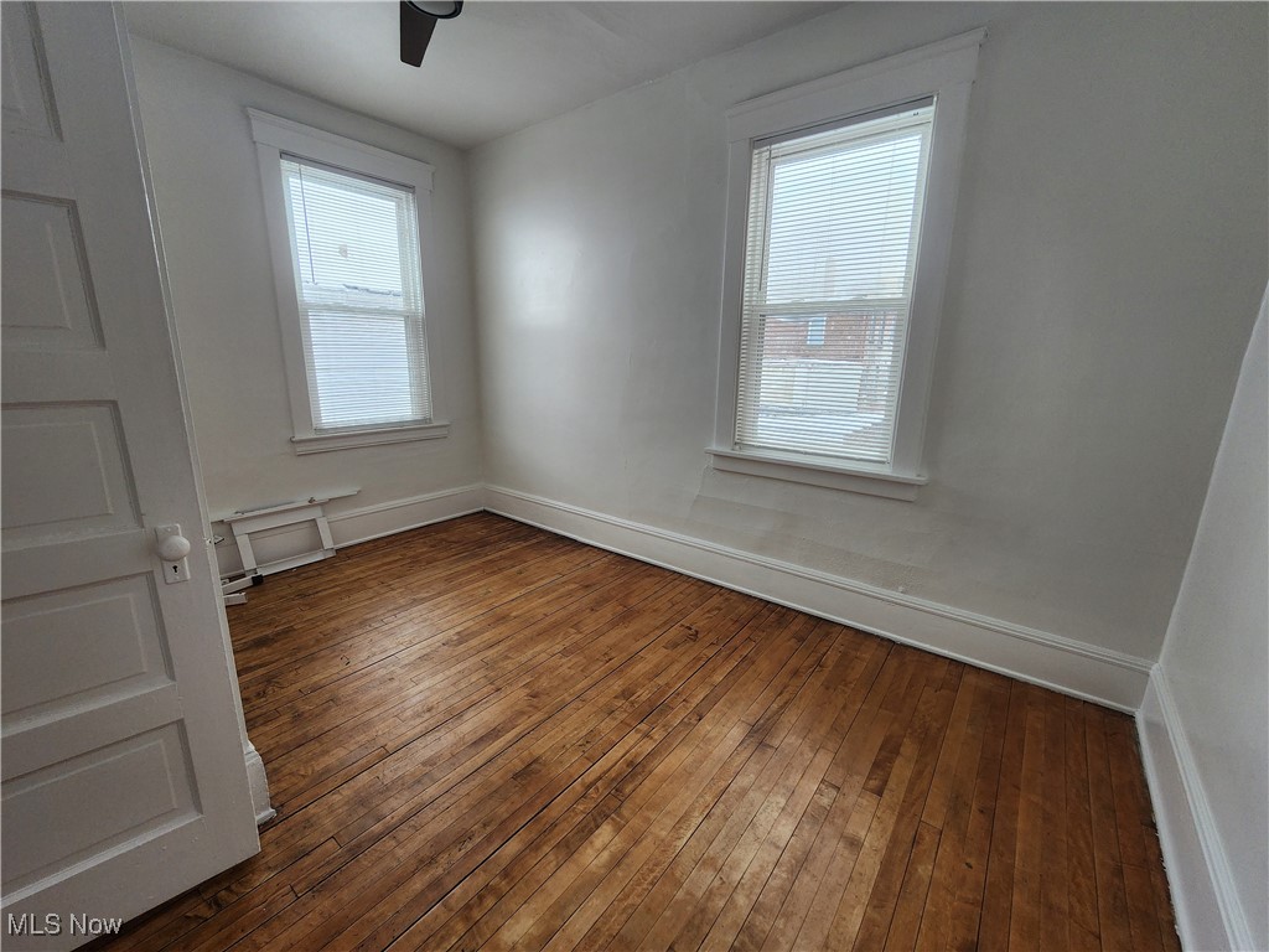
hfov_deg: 106.2
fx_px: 477
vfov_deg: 89.9
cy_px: 476
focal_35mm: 13
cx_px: 634
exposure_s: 1/60
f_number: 2.2
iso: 160
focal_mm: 2.2
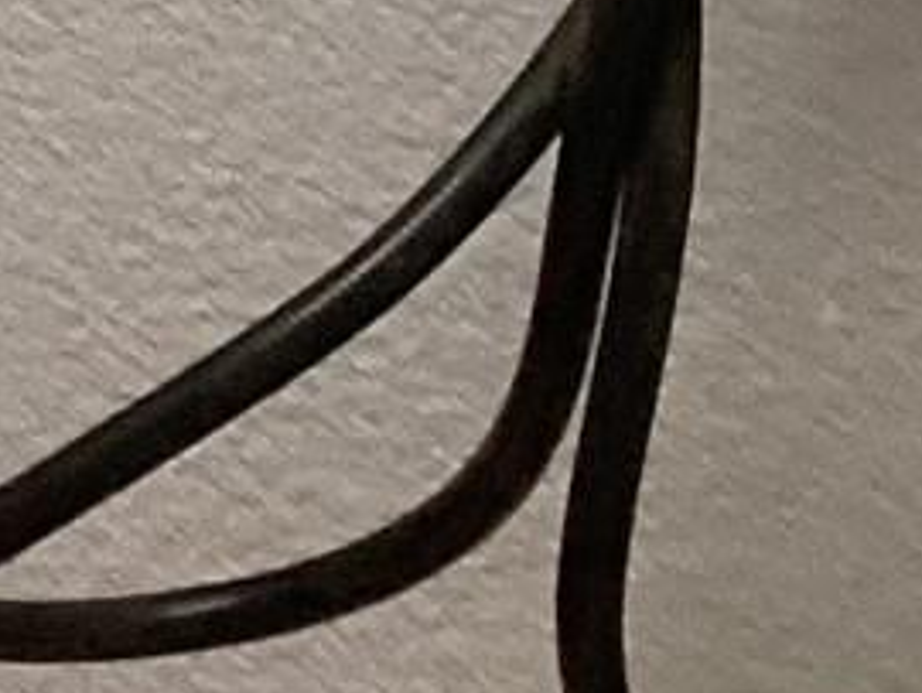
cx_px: -2083
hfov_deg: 7.2
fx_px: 6265
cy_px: -1802
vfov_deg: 5.7
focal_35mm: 235
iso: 200
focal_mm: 3.3
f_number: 2.4
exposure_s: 1/60
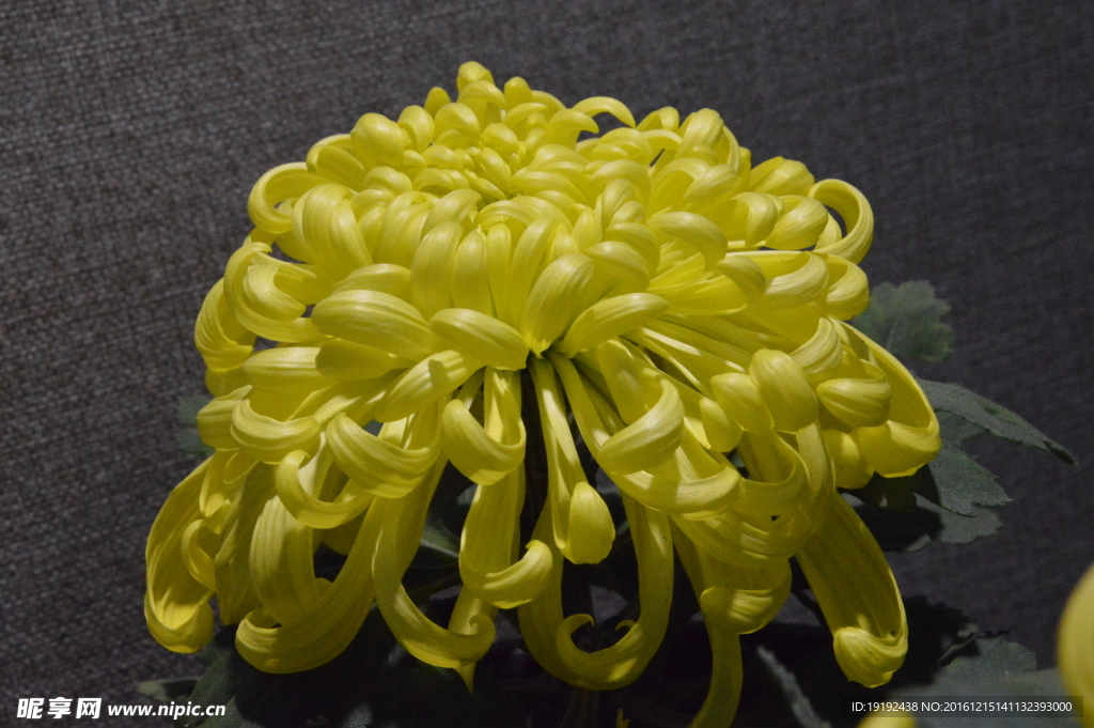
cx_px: 547
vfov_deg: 13.0
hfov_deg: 19.5
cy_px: 364
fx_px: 3188
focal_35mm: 105
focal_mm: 70
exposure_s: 1/200
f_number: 18
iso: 6400
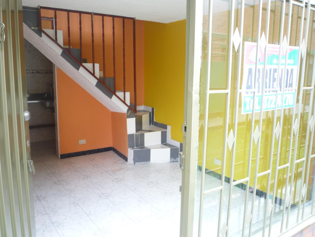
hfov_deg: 60.0
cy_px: 118
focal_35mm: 30
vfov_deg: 46.8
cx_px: 158
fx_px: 273
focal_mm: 5.2
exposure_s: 1/30
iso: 160
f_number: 3.3
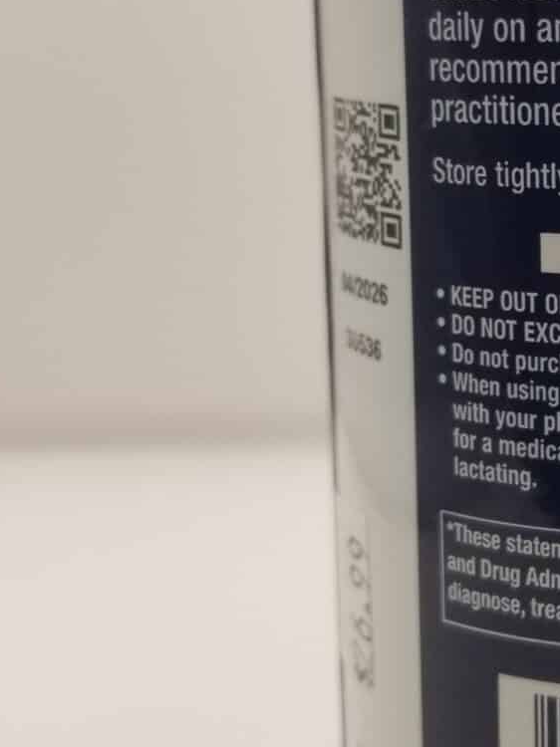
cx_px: 692
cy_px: 229
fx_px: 1532
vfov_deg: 27.2
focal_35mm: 71
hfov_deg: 19.4
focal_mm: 4.25
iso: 80
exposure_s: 1/60
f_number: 1.7
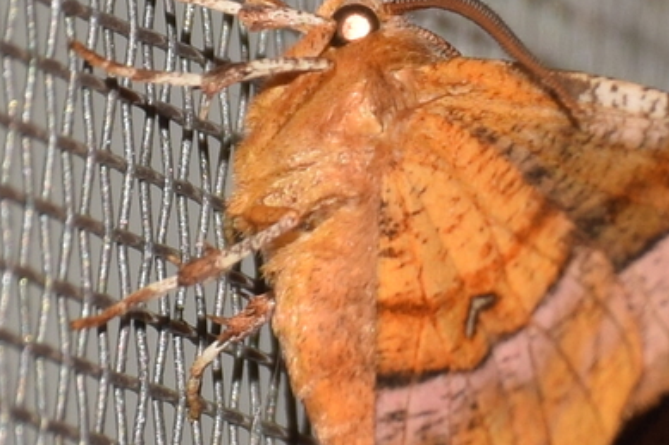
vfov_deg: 2.7
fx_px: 9622
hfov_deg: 4.0
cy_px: 321
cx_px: 571
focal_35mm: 518
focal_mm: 140
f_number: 13
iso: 100
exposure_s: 1/160
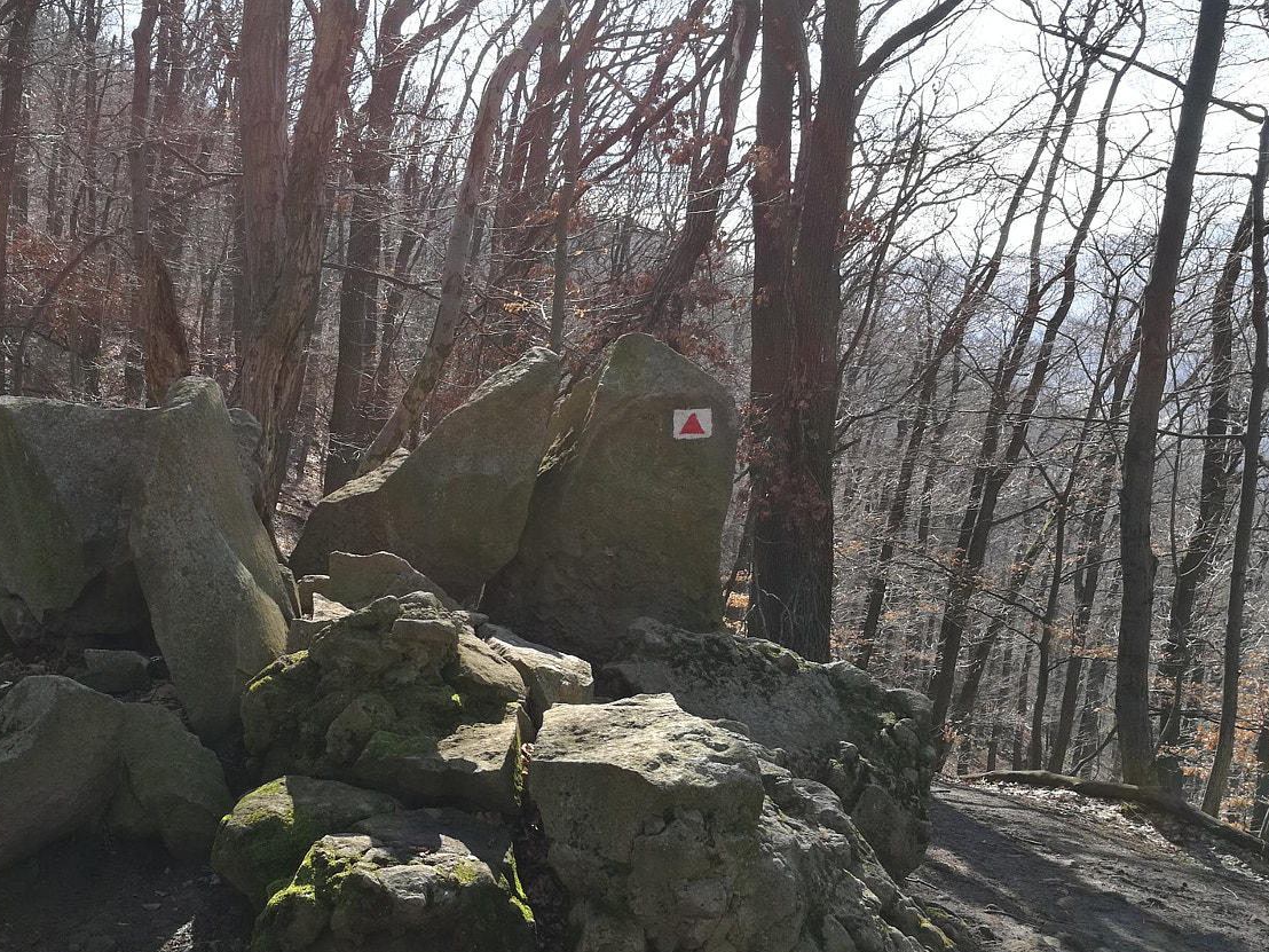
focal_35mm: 39
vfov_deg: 36.8
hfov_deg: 47.2
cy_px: 538
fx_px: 1430
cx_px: 443
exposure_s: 1/327
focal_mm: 4.5
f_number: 2.2
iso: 50
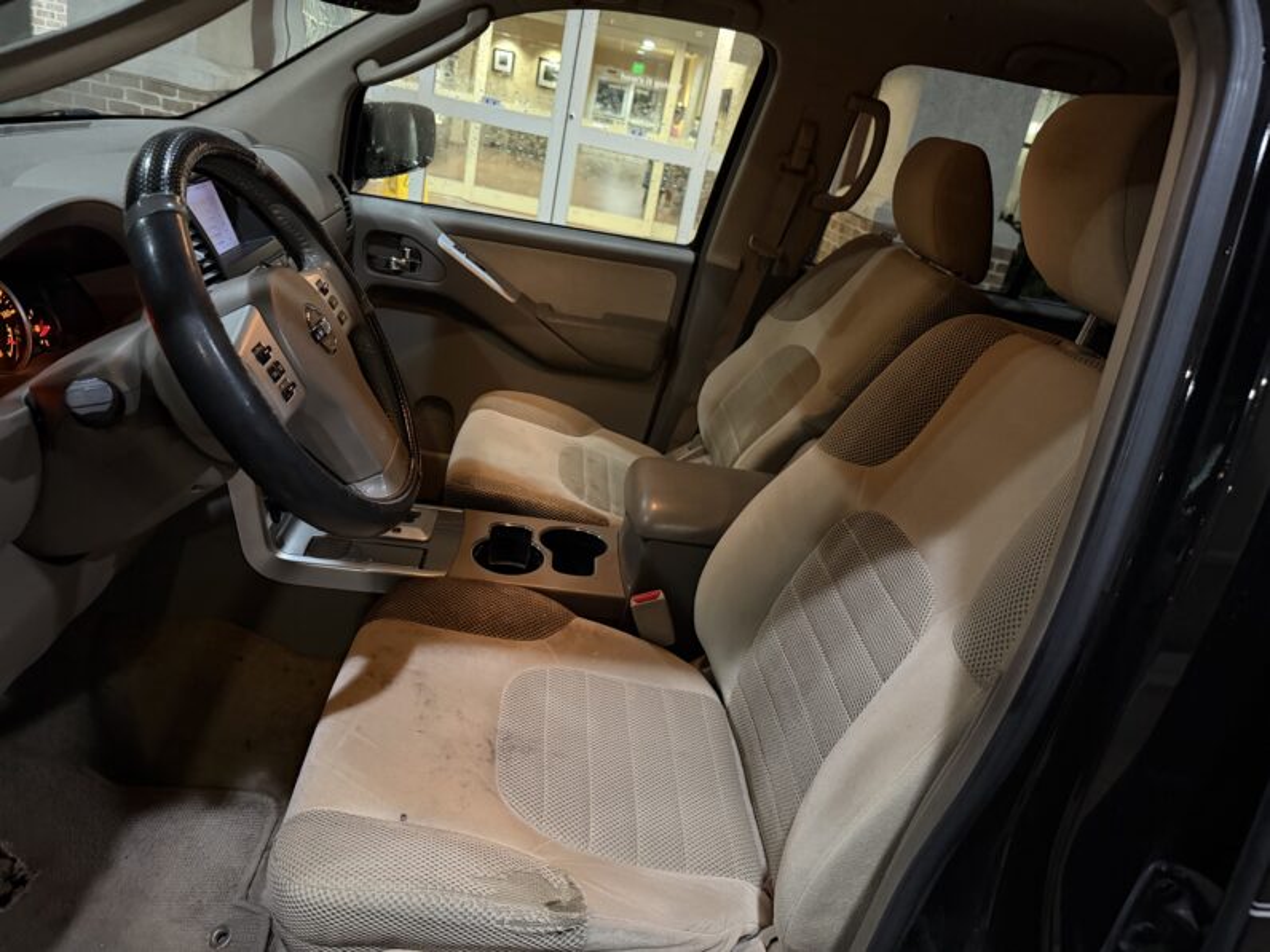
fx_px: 881
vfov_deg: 56.8
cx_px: 635
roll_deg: -12.0
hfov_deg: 71.6
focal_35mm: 24
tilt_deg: -21.6
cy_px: 476
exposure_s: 1/30
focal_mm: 6.76
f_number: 1.78
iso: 1000
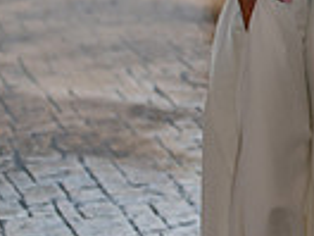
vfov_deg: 6.9
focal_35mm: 212
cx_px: 580
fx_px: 1923
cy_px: -173
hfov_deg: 8.9
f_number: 3.5
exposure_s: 1/200
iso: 640
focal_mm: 50
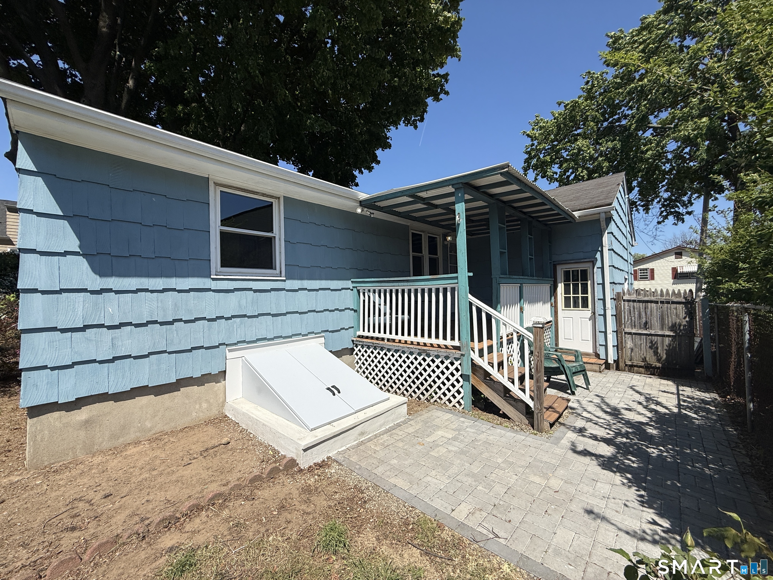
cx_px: 386
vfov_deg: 85.7
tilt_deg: +1.0
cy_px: 290
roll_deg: +1.3
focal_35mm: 14
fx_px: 313
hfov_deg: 102.1
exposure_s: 1/2717
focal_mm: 2.22
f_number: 2.2
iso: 50
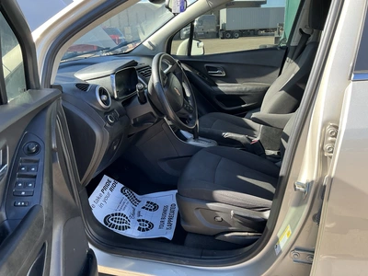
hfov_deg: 63.4
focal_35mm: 28
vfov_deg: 49.7
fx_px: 298
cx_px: 184
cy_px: 138
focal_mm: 3
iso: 20
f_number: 1.8
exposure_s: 1/147
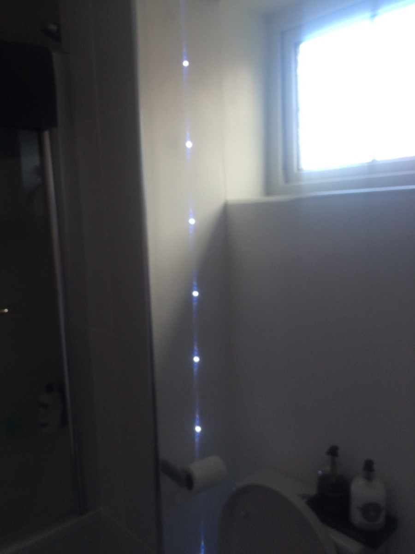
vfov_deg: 61.7
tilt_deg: -6.7
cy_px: 277
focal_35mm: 29
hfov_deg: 48.2
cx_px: 208
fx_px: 464
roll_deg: +3.3
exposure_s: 1/50
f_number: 2.2
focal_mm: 4.15
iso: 40
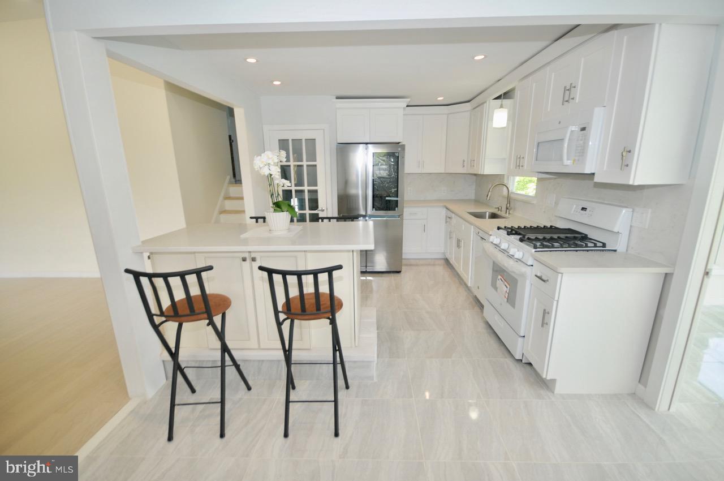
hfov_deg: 100.5
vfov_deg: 77.2
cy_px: 240
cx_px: 362
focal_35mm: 15
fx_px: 301
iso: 200
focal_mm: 10
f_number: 5
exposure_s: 1/60
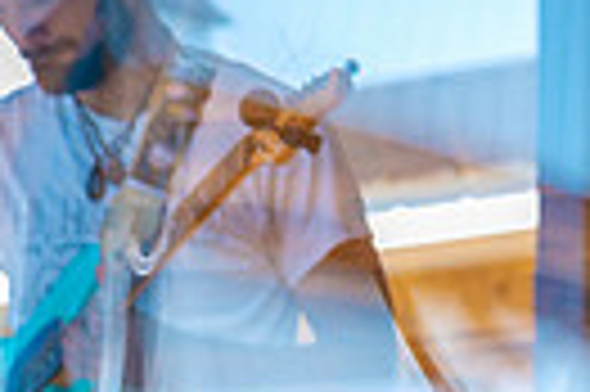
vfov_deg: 4.4
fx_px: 5091
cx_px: 860
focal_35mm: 311
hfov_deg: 6.6
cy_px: -228
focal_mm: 70
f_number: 22
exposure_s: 1/10
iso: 100
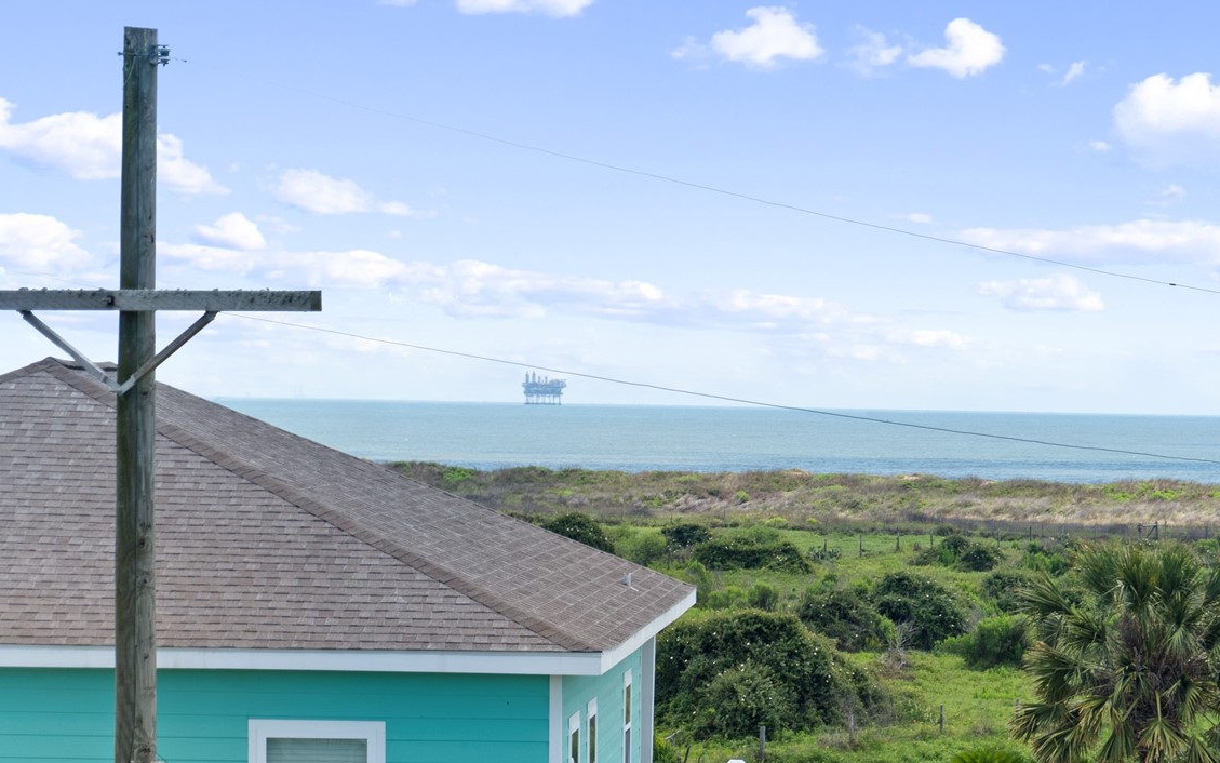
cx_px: 1134
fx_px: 4888
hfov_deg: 14.1
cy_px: 749
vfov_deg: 8.9
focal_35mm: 147
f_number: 5.6
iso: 100
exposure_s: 1/400
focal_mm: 50
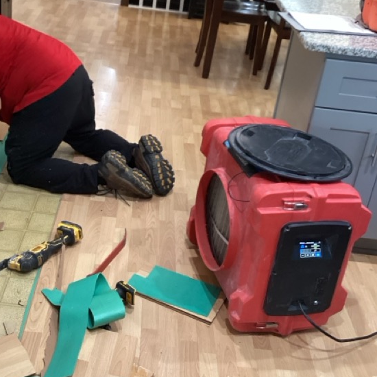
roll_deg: -7.0
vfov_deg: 33.3
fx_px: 628
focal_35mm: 51
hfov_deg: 33.3
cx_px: 156
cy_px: 150
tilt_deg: -28.5
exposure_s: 1/40
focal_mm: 3.3
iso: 400
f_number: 2.4
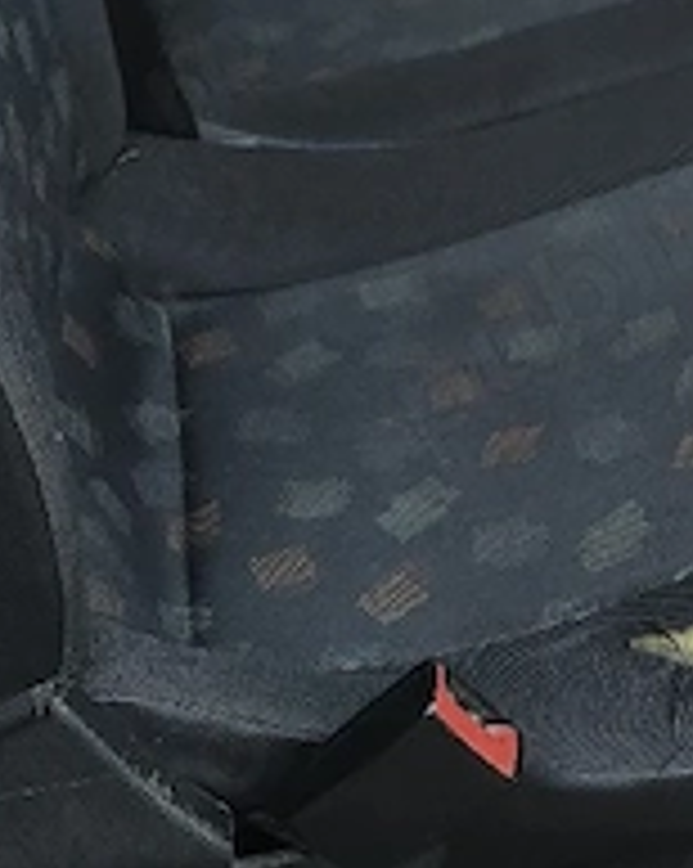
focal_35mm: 93
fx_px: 2388
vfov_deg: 18.6
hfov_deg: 15.8
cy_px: -369
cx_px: 860
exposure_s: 1/182
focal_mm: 6.3
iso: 40
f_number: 1.7
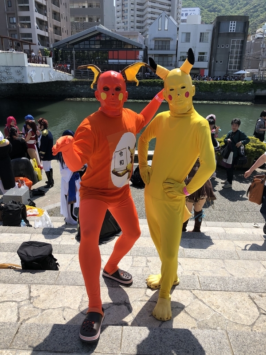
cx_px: 133
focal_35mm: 28
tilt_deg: -18.0
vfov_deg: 63.4
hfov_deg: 49.7
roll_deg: -0.2
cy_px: 178
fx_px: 287
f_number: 1.8
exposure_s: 1/2000
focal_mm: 3.99
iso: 20
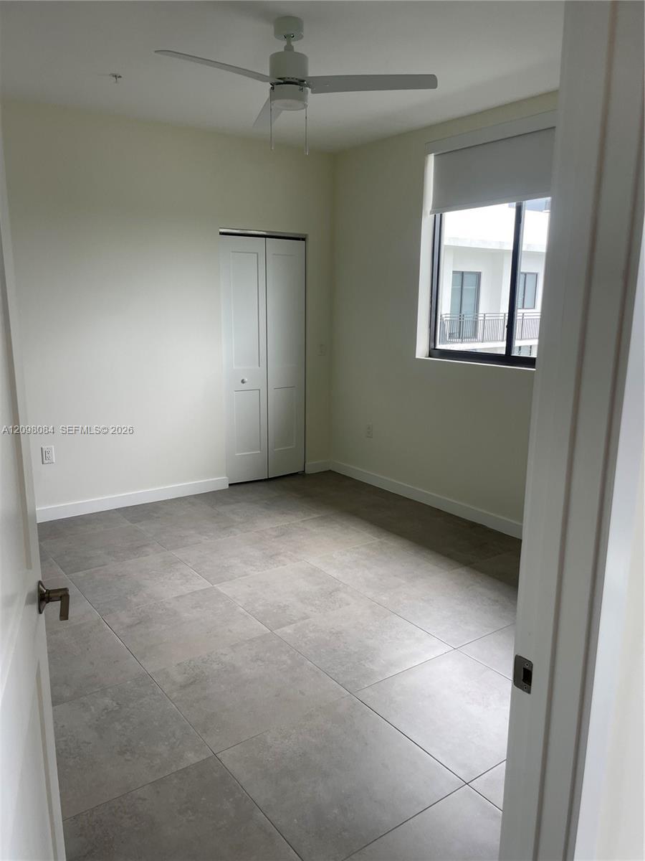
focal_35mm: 26
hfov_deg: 53.1
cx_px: 322
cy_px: 430
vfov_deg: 67.3
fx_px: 646
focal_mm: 4.2
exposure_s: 1/212
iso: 32
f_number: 1.6
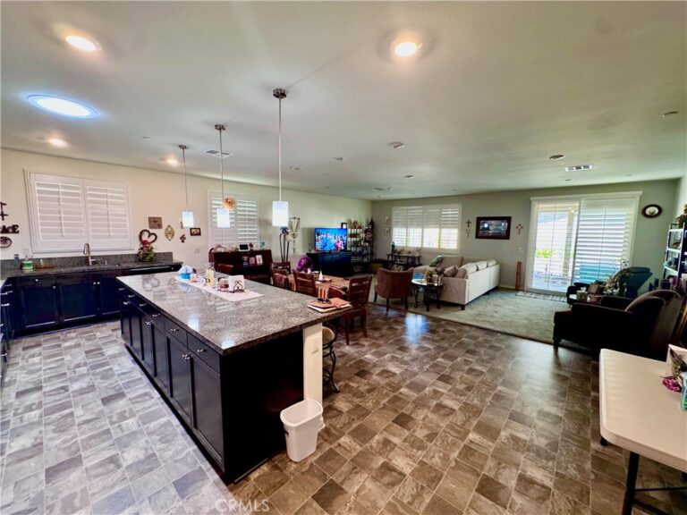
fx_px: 278
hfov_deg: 102.1
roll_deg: -0.5
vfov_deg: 85.7
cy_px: 258
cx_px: 344
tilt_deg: -6.9
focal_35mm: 14
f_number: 2.2
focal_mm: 2.22
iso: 400
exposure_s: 1/60
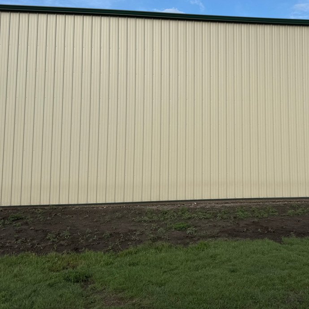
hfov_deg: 43.7
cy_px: 108
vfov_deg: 44.4
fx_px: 374
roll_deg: -0.8
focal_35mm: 37
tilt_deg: +5.8
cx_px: 226
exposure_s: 1/2703
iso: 80
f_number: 1.78
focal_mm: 6.76
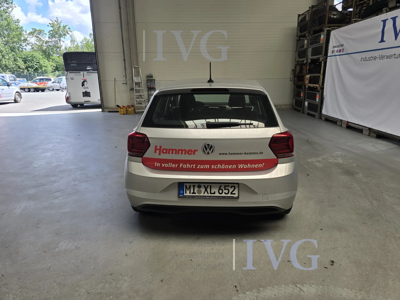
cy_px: 150
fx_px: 266
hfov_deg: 73.9
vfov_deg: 58.9
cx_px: 200
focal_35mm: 23
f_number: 1.7
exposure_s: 1/180
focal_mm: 6.3
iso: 12
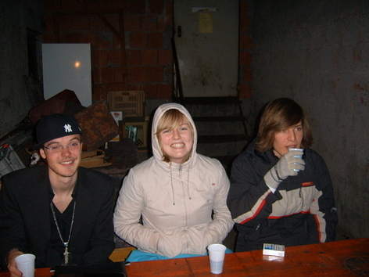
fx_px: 373
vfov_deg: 40.7
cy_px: 138
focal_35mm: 35
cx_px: 184
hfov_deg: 52.6
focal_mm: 5.8
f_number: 2.8
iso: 100
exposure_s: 1/30
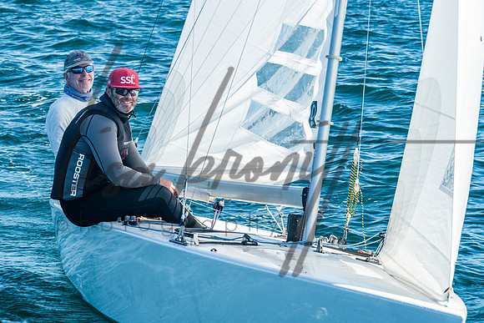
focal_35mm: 173
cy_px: 81
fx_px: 2321
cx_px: 145
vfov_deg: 8.0
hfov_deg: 11.9
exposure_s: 1/160
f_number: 10
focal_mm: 115
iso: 400
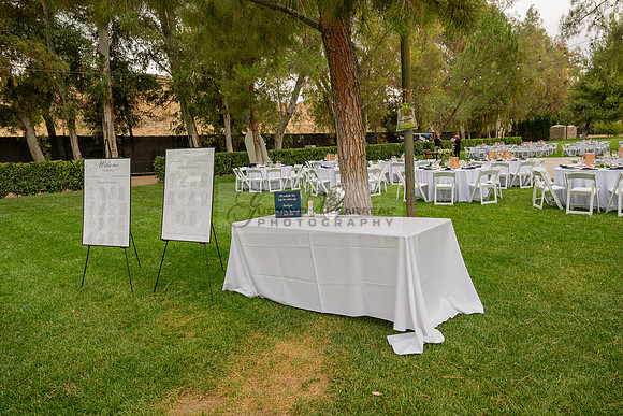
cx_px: 312
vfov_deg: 53.2
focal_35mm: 24
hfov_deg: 73.7
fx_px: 415
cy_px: 208
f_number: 5.6
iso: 200
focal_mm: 24
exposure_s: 1/125
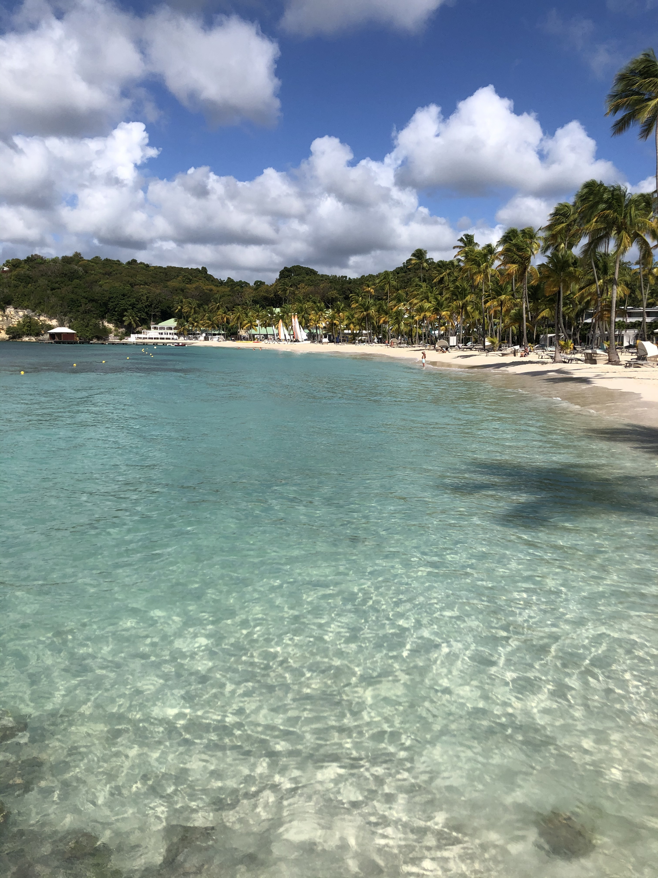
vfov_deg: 63.4
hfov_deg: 49.7
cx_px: 329
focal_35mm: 28
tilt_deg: -8.4
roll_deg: -0.6
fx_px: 710
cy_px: 439
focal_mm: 4
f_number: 1.8
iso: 25
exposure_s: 1/4000
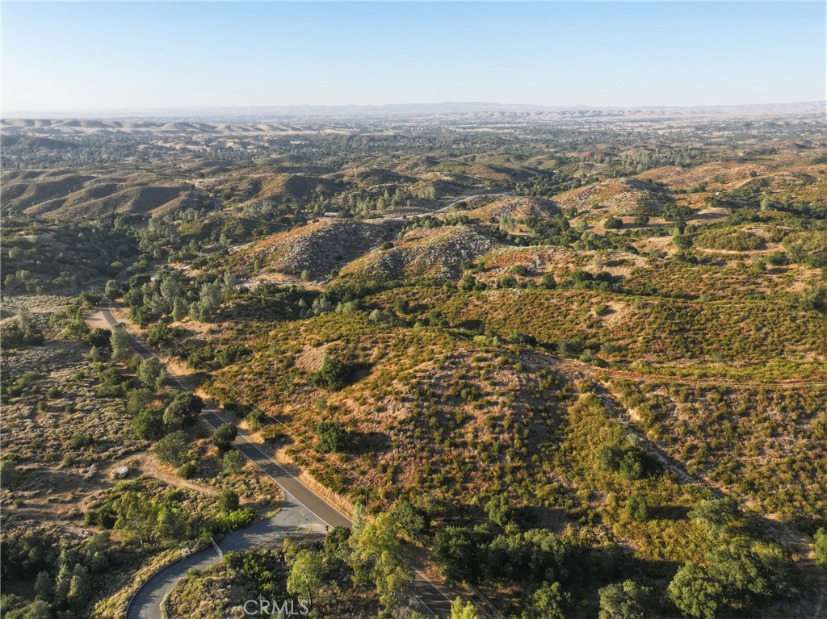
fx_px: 573
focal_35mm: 24
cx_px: 414
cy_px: 310
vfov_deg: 56.8
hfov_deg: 71.6
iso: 130
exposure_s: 1/1000
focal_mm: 12.3
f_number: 2.8
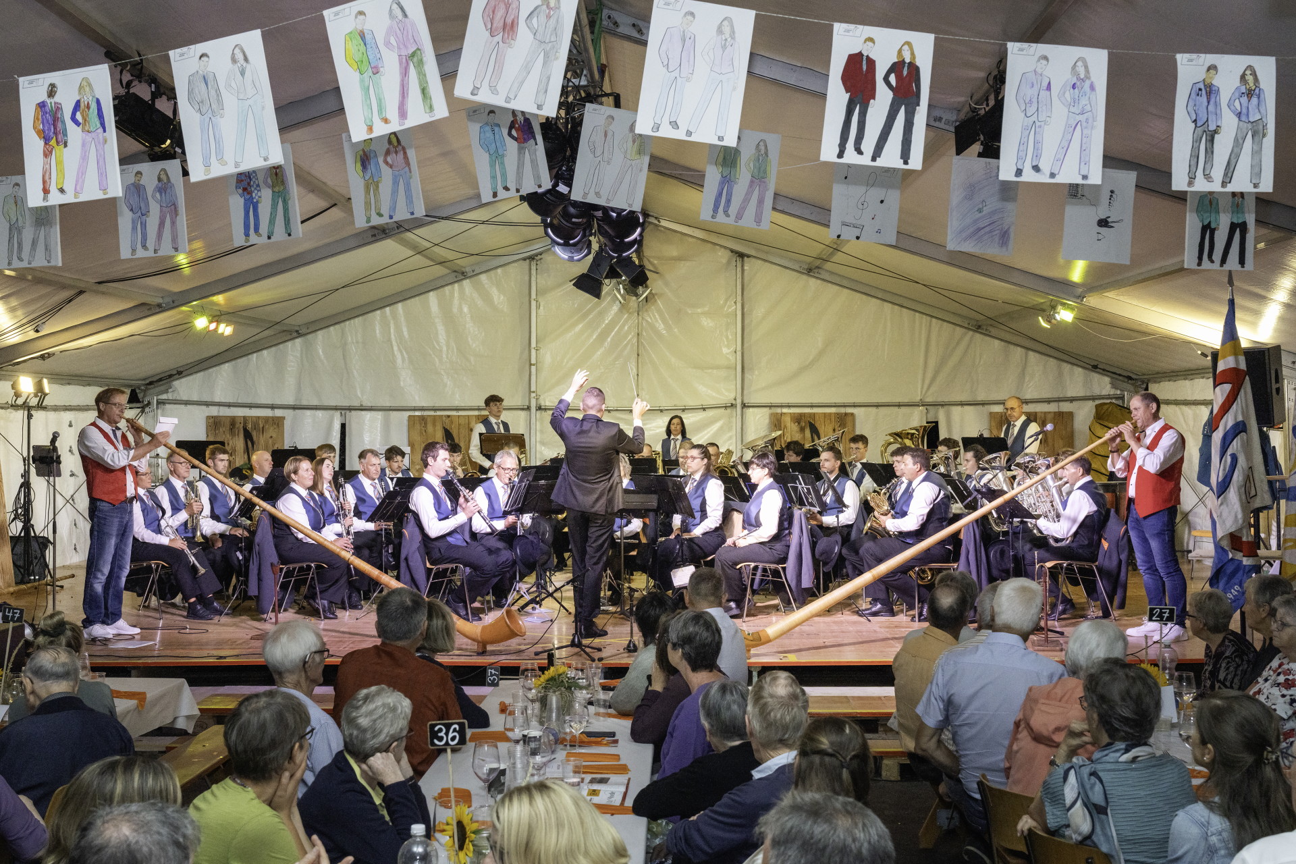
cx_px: 648
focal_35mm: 38
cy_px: 432
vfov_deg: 35.1
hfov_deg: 50.7
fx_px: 1368
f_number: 8
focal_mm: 38
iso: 2500
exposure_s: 1/200
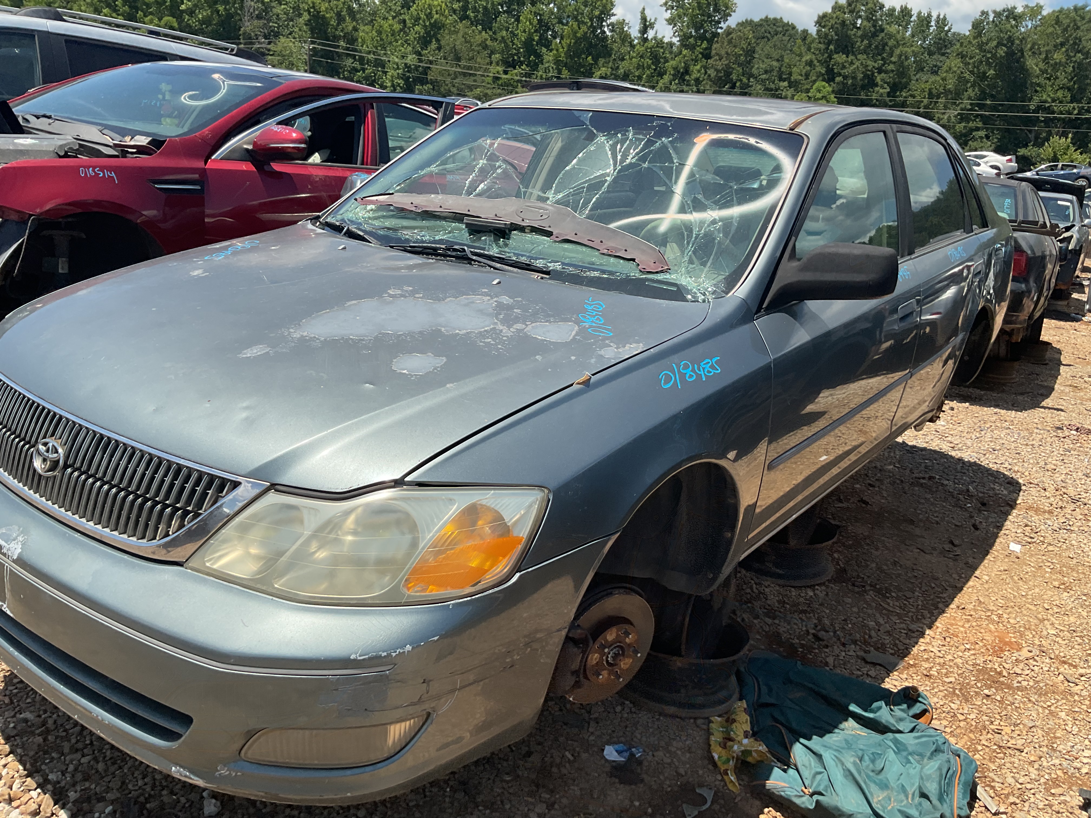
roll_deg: -6.6
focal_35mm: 29
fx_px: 914
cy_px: 409
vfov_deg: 48.2
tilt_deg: -20.7
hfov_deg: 61.7
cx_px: 546
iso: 16
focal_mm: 3
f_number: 1.8
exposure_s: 1/1577
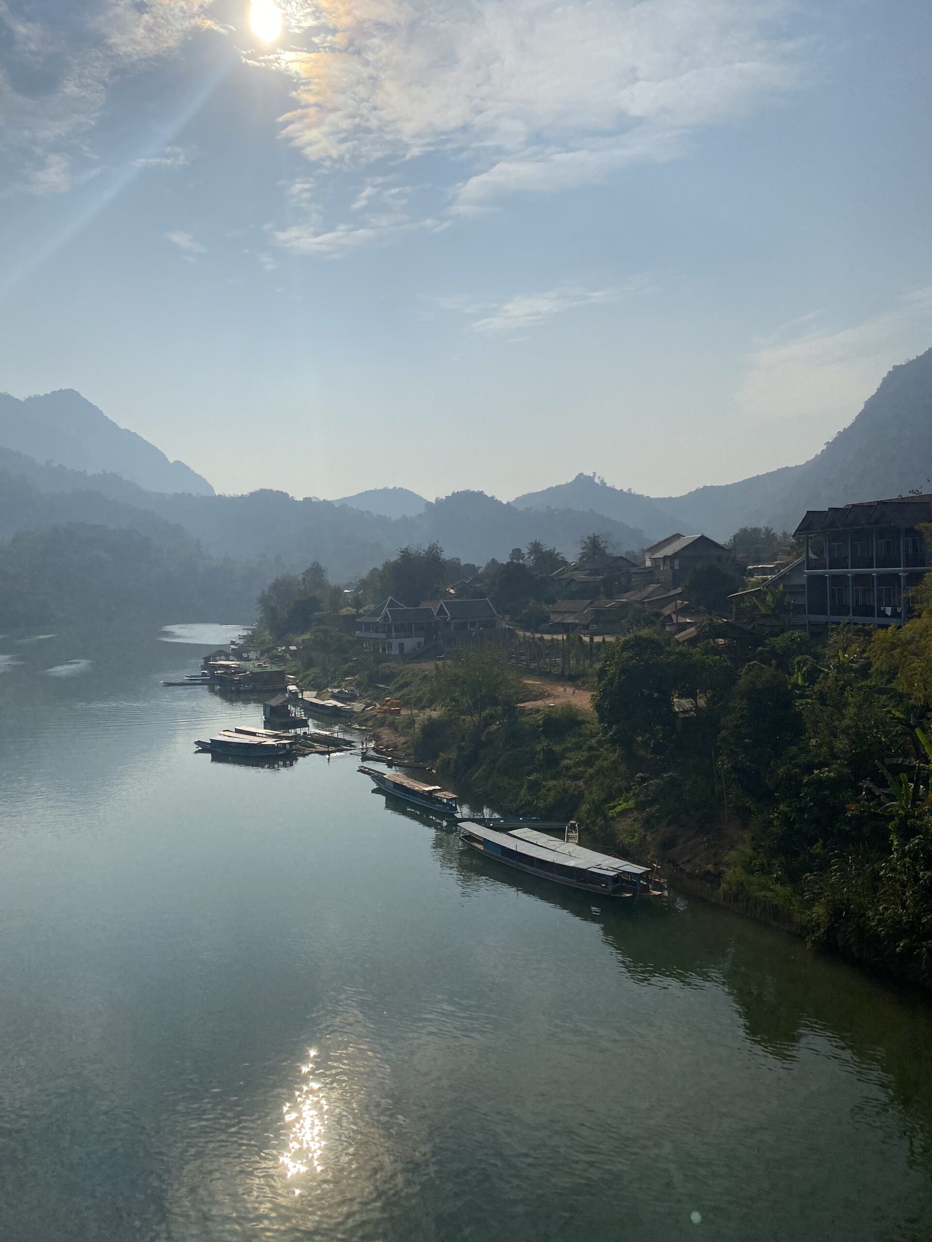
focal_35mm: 26
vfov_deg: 67.3
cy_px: 621
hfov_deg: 53.1
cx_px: 466
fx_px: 933
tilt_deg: -1.2
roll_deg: +1.8
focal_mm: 4.25
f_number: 1.8
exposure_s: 1/14286
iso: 40
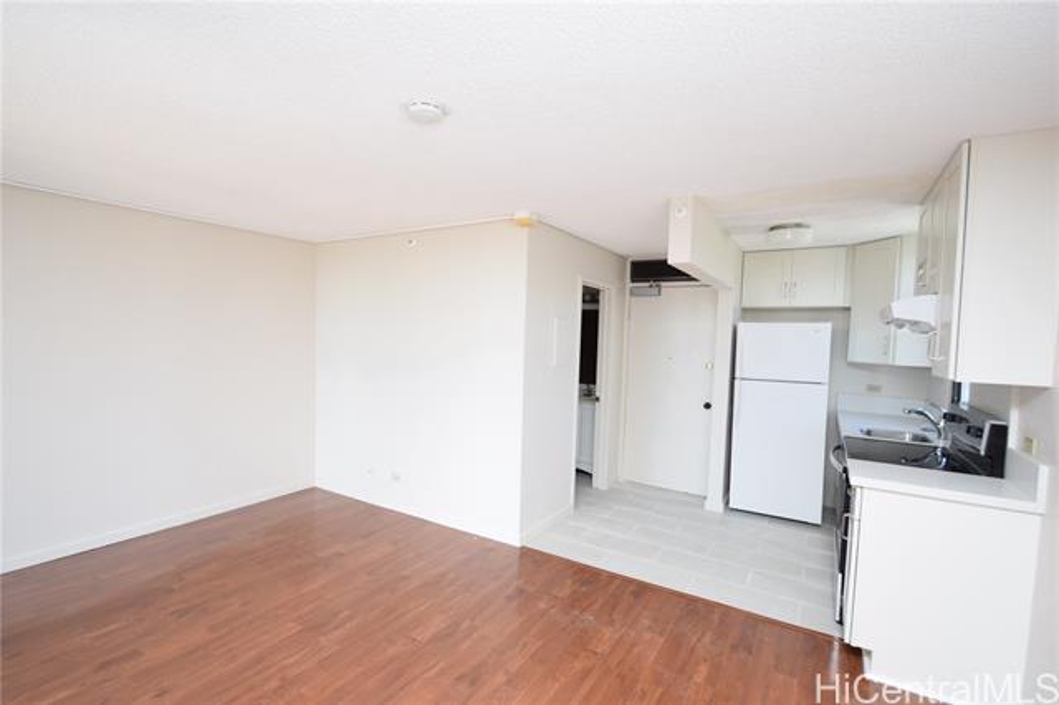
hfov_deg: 100.4
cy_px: 352
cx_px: 530
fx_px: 441
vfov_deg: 77.3
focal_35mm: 15
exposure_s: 1/125
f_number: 5.6
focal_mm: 10
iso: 400
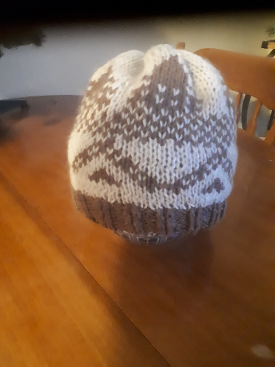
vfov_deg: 65.3
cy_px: 184
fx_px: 286
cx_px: 138
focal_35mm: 27
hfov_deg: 51.4
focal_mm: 3.6
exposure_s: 1/10
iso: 1600
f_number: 1.9
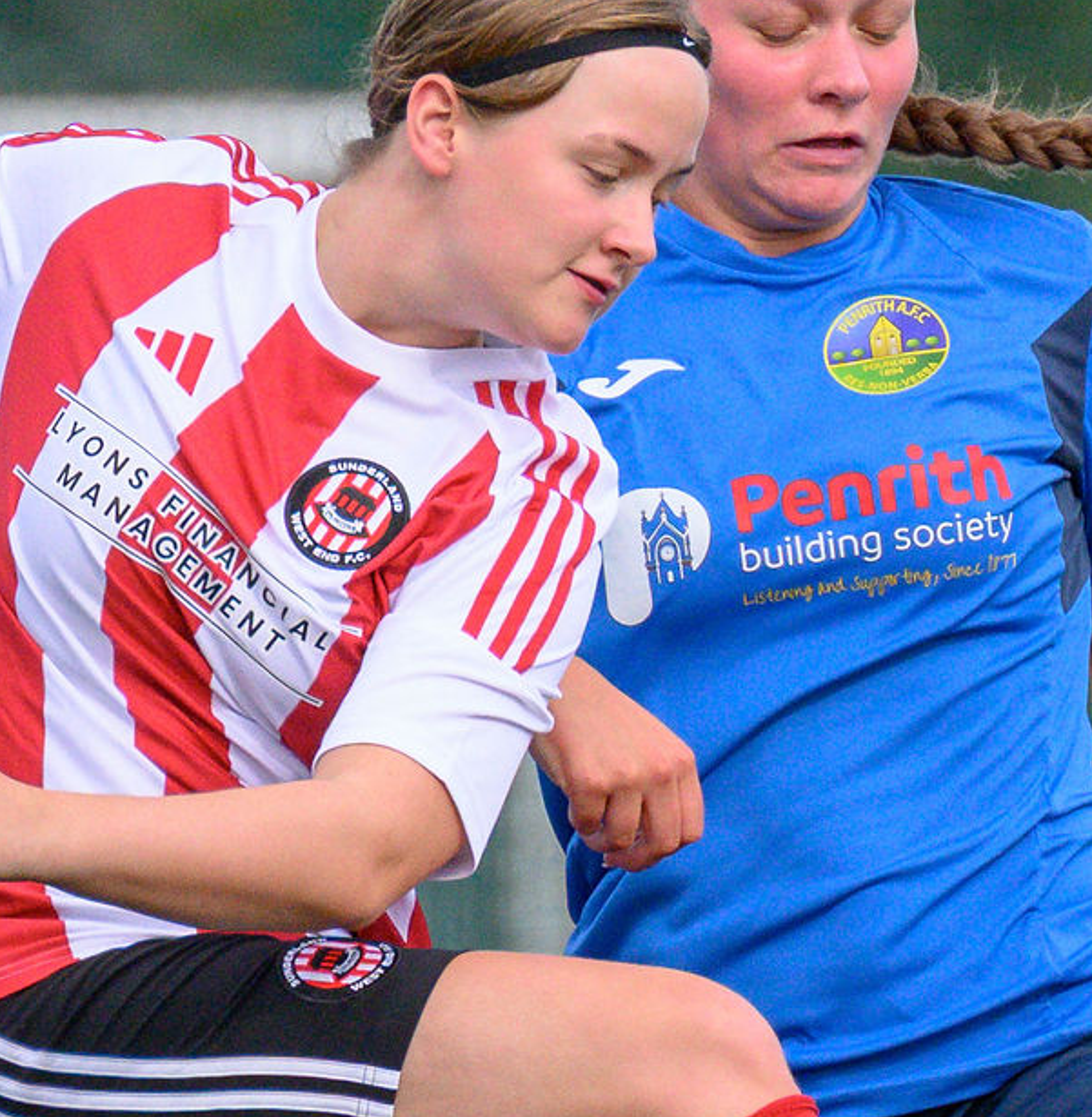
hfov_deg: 0.7
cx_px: 1041
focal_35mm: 2656
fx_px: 95904
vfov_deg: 0.7
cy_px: 221
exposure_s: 1/2000
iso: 1250
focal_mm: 400
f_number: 5.6
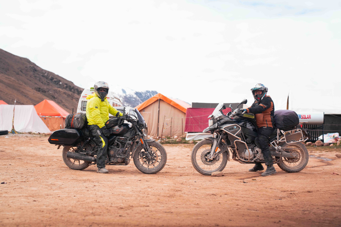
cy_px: 114
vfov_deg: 25.1
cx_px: 170
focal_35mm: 54
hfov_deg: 36.9
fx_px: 511
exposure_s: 1/125
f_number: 2.8
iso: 200
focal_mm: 54
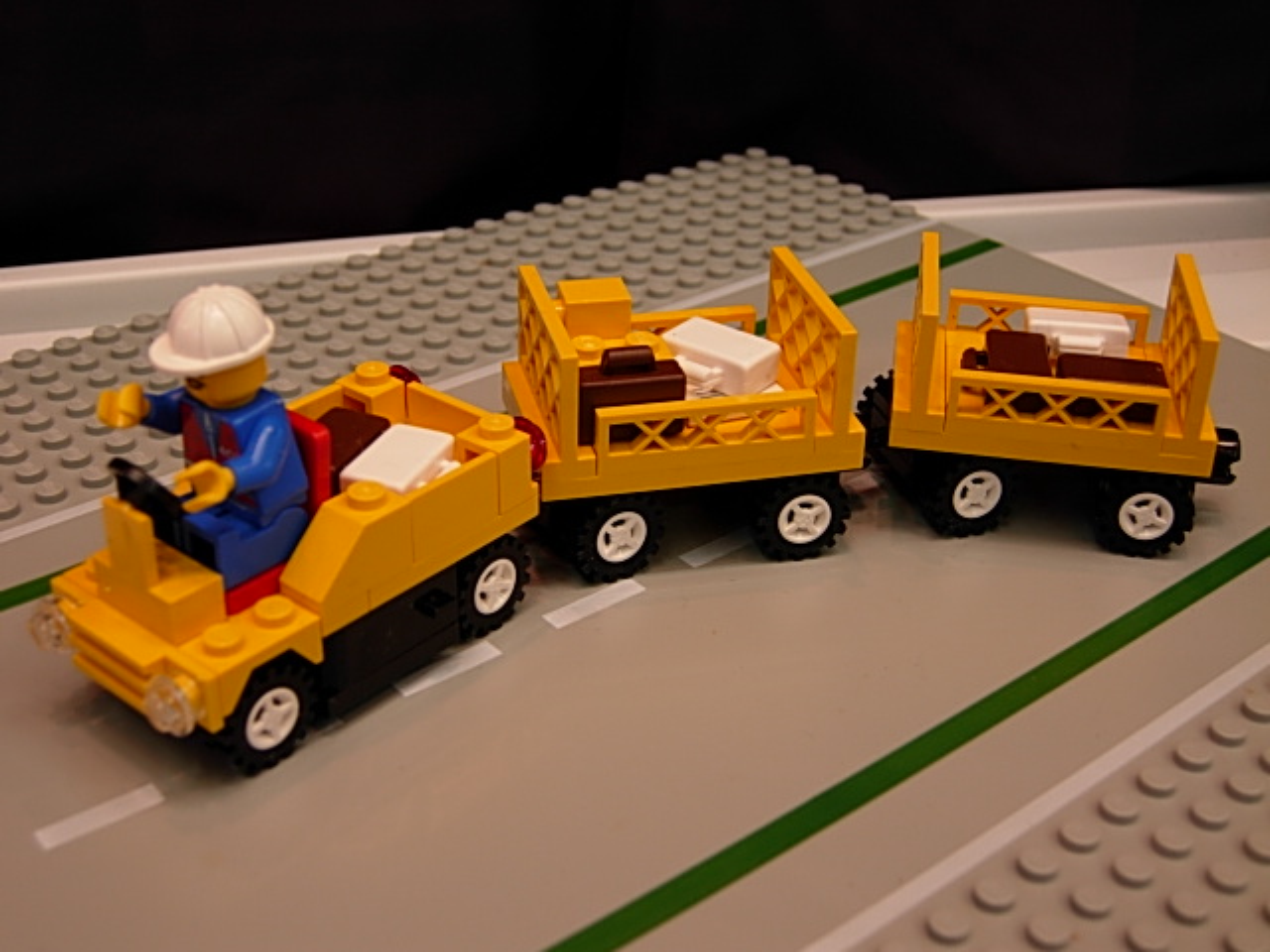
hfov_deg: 39.7
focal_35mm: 48
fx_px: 1761
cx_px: 635
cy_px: 476
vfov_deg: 30.3
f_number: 3.1
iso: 50
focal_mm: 10.1
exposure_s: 1/13.8
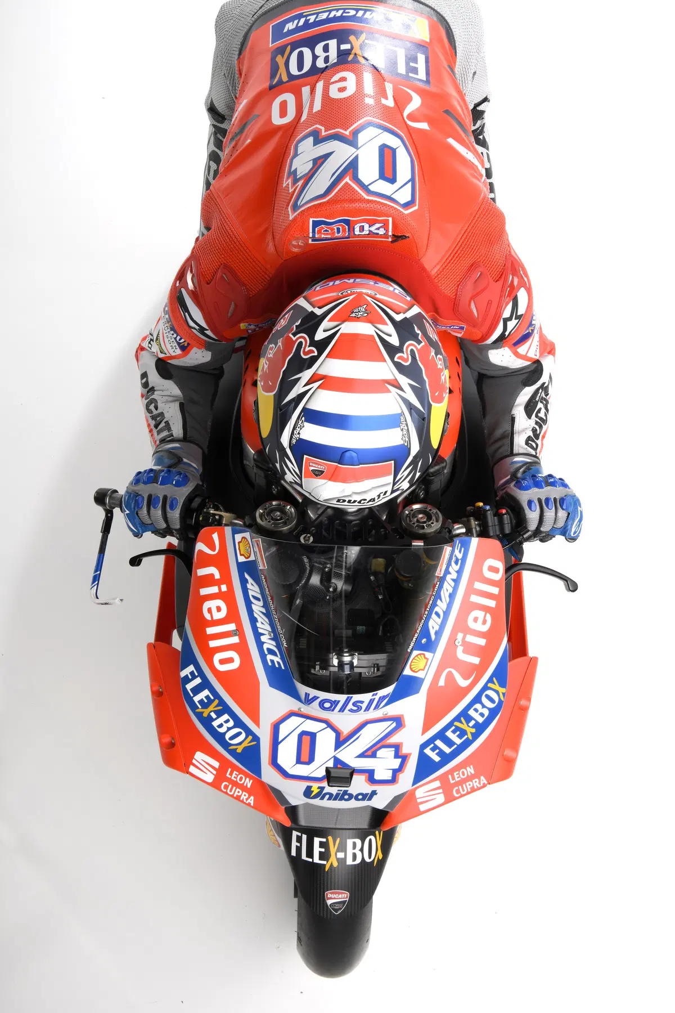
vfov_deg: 42.7
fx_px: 1294
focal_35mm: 46
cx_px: 338
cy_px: 506
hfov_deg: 29.2
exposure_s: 1/160
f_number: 22
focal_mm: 46
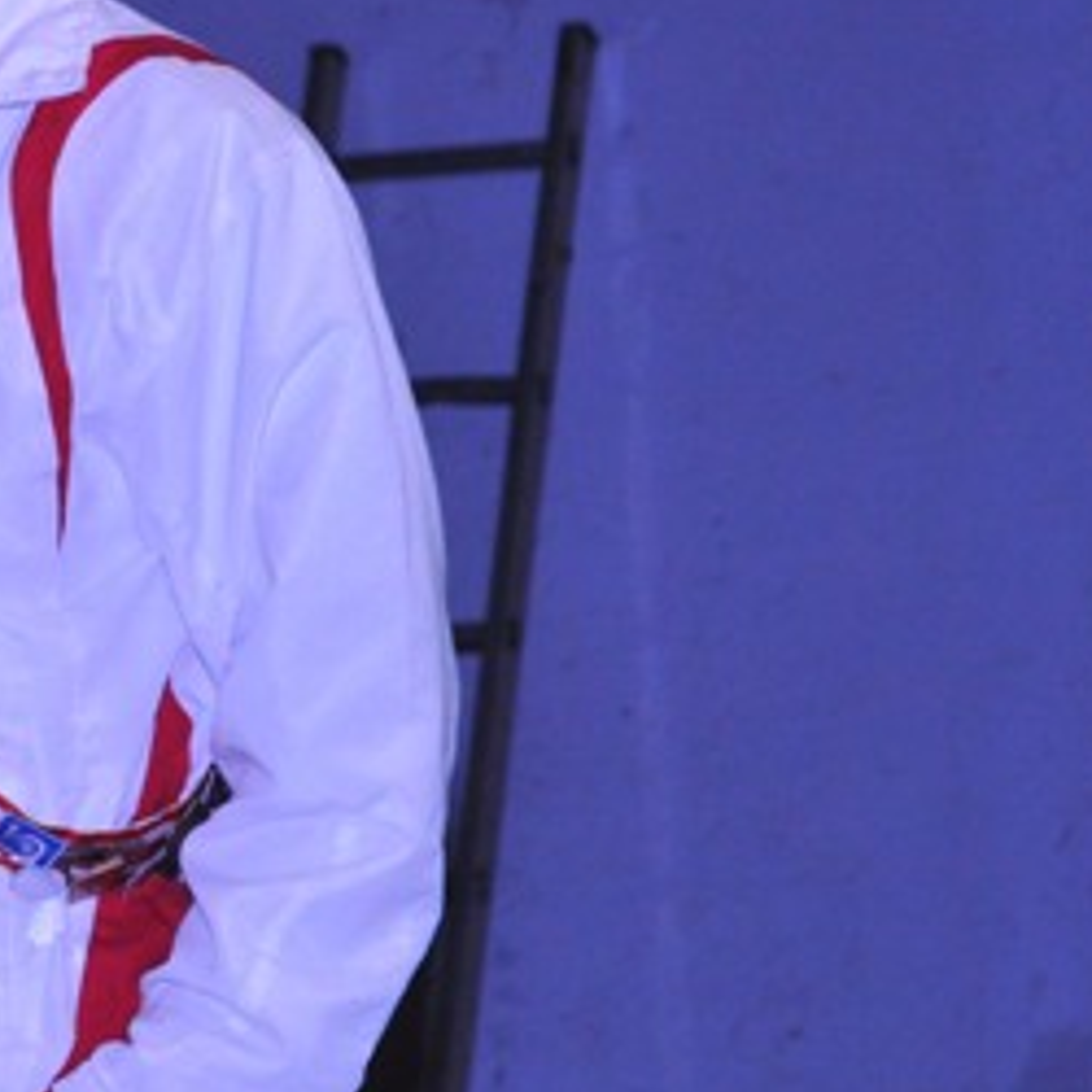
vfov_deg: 7.7
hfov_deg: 7.6
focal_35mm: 228
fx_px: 8137
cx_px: -384
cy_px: 199
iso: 500
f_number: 4.5
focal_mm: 56
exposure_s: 1/60
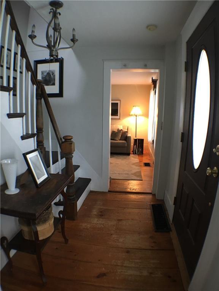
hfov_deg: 48.2
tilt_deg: -9.3
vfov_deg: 61.7
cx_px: 110
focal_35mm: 29
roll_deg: -1.5
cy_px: 146
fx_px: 245
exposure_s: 1/24
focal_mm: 4.15
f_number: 2.2
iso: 200
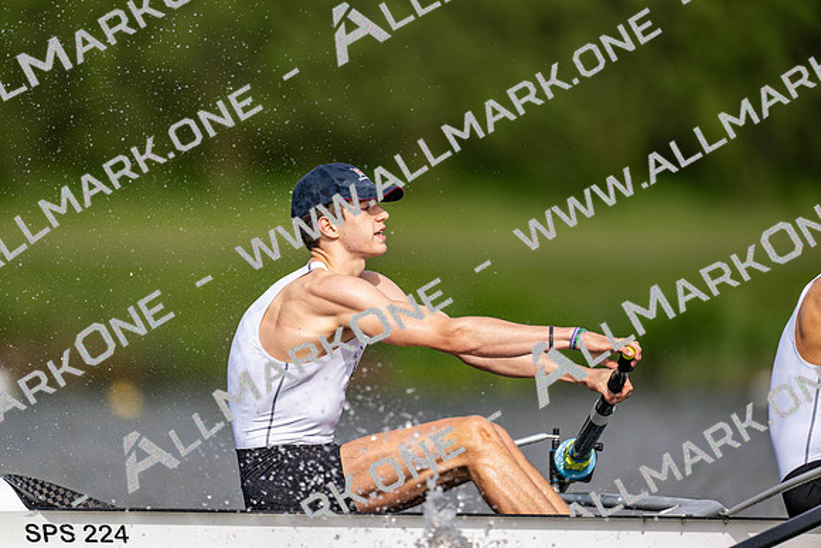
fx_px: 13686
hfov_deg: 3.4
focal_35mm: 600
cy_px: 274
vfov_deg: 2.3
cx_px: 410
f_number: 4
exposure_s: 1/2500
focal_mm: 600
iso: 250
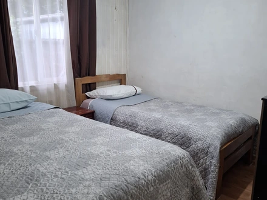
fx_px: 177
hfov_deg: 73.9
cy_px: 100
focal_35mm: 23
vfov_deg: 58.9
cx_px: 134
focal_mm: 5.54
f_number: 1.8
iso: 250
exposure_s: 1/40
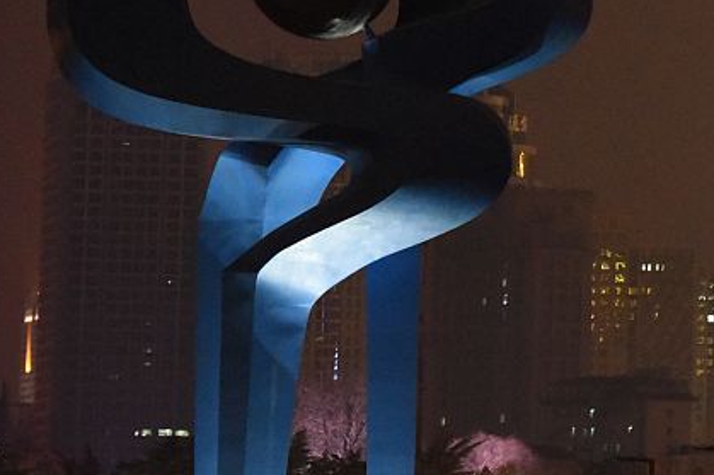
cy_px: -83
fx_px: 5571
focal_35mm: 281
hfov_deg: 7.2
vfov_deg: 4.9
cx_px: 975
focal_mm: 98
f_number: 2.8
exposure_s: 1/100
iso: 12800
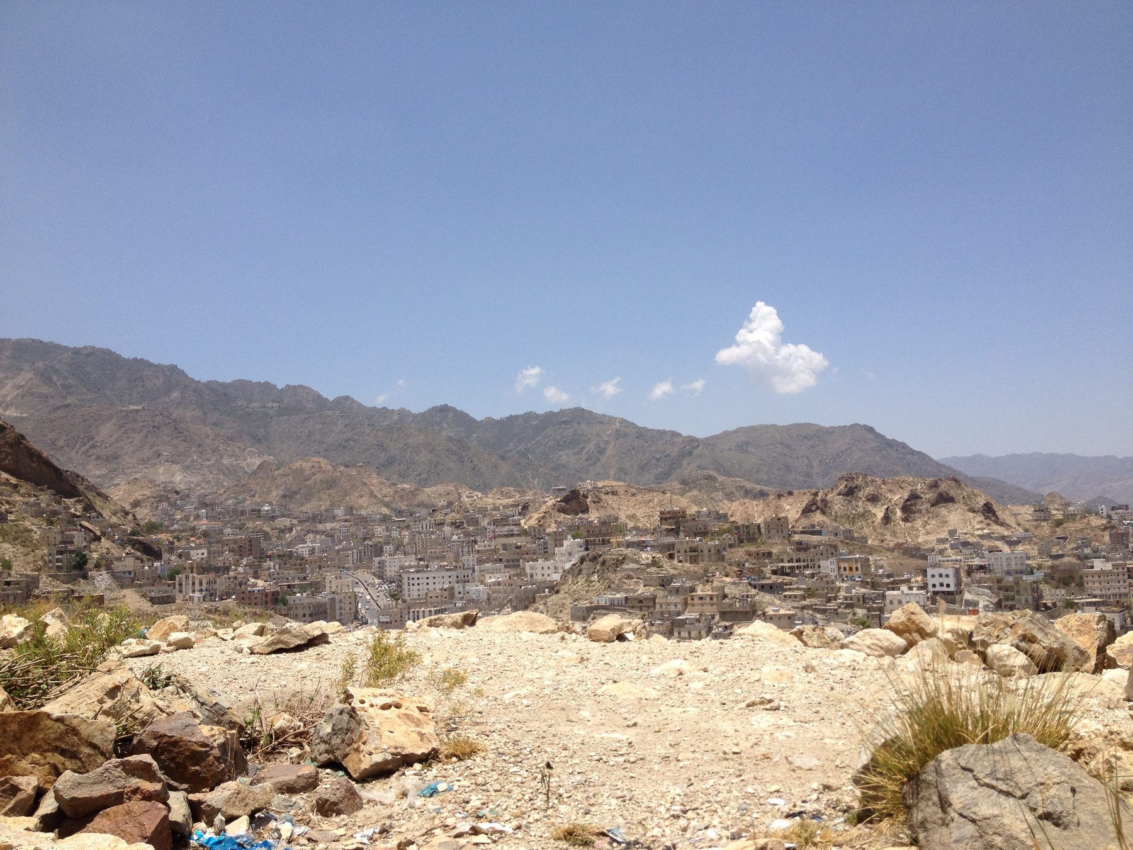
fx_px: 1146
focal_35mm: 35
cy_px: 425
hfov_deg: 52.6
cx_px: 566
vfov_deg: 40.7
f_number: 2.4
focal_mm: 4.28
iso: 64
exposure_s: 1/2404
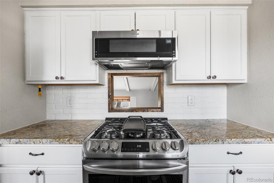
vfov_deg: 73.8
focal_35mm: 16
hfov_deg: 96.7
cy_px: 92
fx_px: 122
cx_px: 137
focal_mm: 16
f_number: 8
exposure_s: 1/30
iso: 200
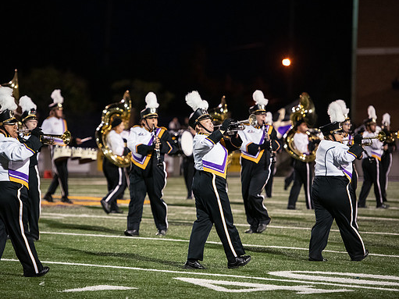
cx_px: 183
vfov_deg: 8.2
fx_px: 2074
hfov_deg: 11.0
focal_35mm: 180
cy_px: 149
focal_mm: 165
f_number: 3.2
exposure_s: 1/640
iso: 5000
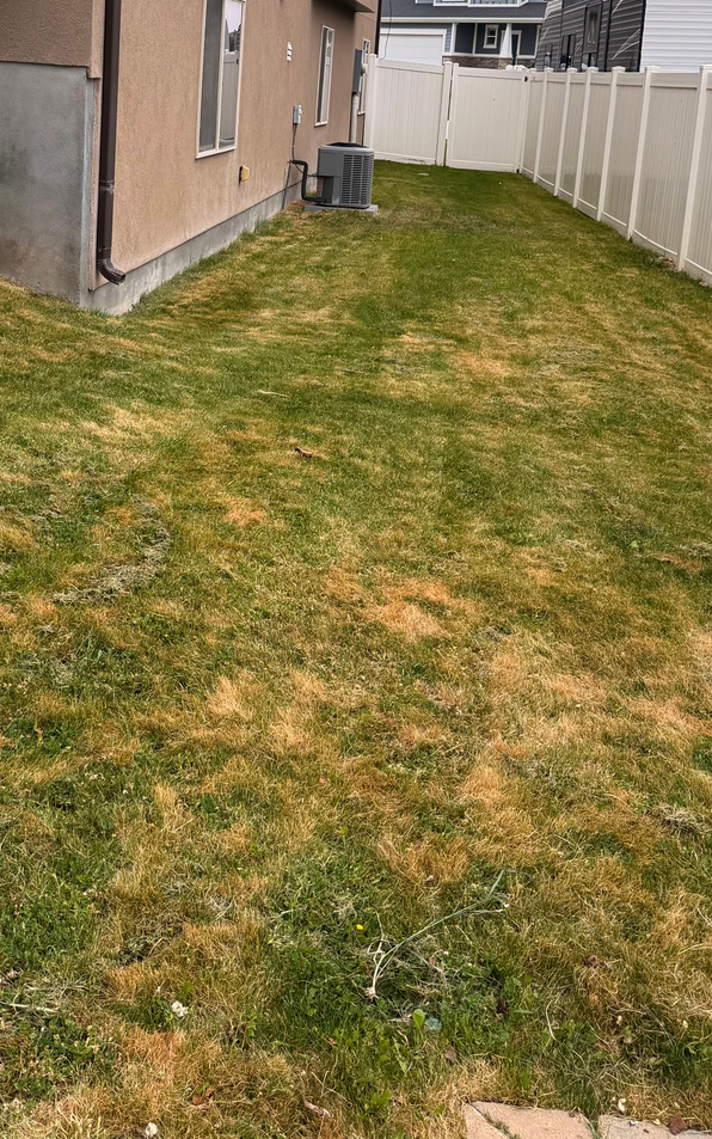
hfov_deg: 31.1
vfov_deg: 46.8
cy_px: 312
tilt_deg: -9.6
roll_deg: -2.6
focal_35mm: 41
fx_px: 1272
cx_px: 266
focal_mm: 6.76
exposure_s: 1/1585
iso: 100
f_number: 1.78
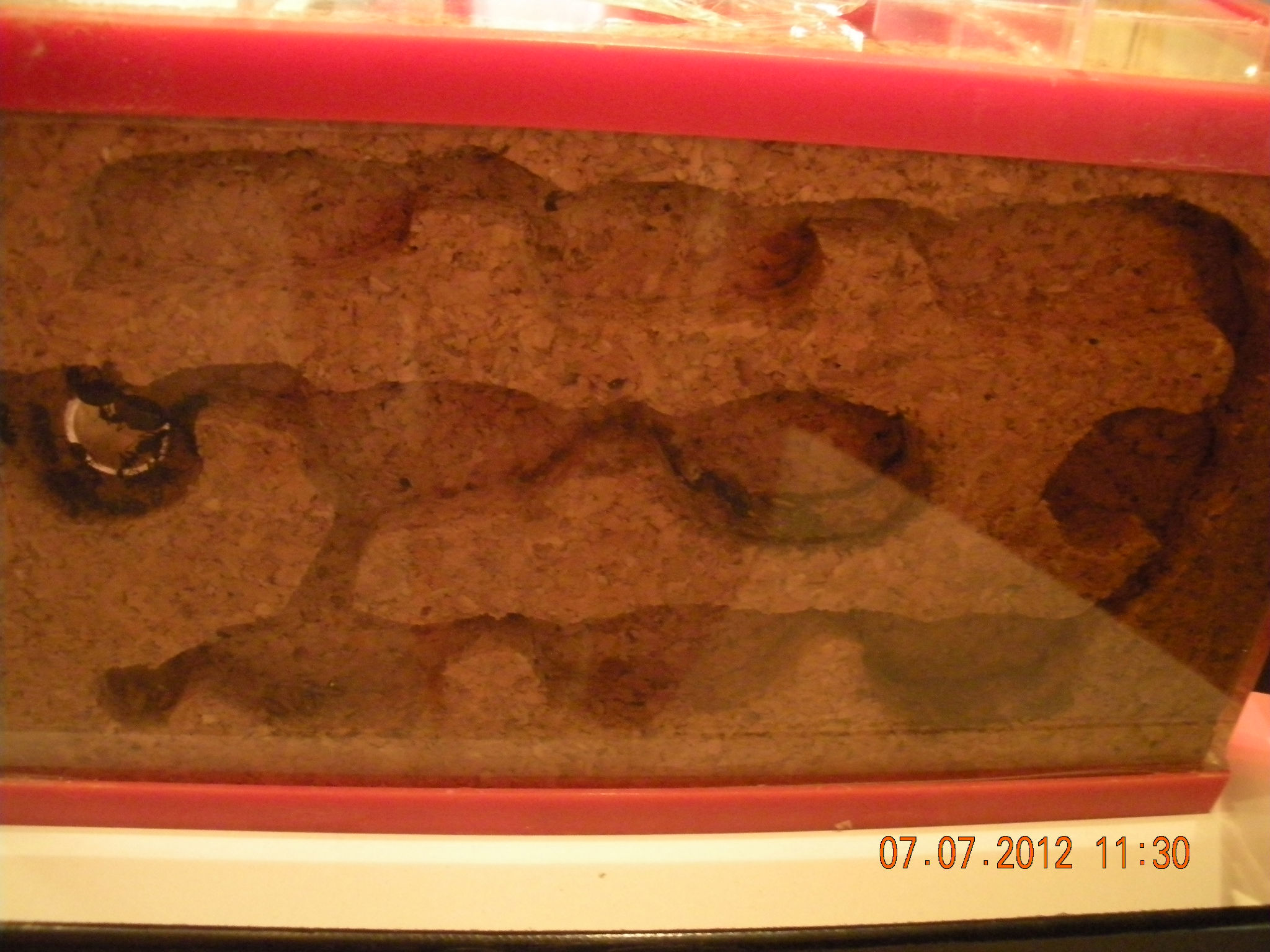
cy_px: 476
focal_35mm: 35
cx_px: 635
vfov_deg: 40.7
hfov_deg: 52.6
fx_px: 1284
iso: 800
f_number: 3.5
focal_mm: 6.3
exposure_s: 1/8
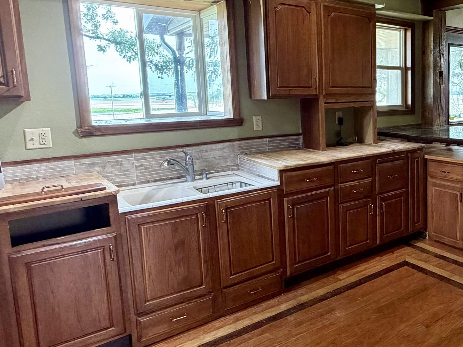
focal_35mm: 31
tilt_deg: -7.6
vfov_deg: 45.3
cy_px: 145
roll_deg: +1.6
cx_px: 380
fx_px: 415
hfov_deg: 53.8
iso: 320
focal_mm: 2.22
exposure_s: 1/60
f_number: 2.2
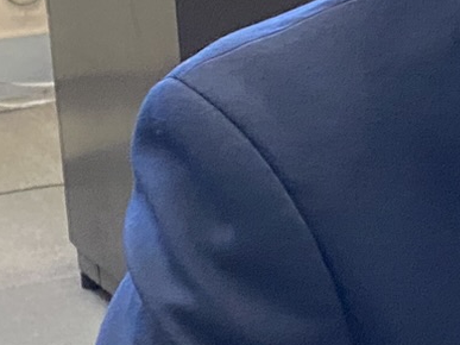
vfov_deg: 5.4
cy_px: 247
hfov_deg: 6.8
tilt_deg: -15.9
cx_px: 1135
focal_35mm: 275
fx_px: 3653
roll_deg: +1.2
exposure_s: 1/100
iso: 100
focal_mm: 6
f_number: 2
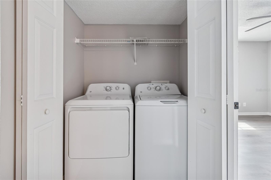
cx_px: 136
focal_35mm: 15
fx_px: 113
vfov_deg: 77.3
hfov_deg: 100.4
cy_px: 90
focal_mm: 10
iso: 100
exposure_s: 1/2.5
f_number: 7.1
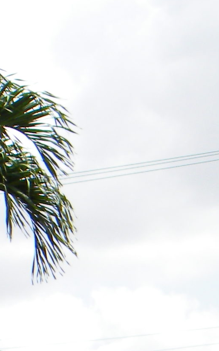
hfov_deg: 5.4
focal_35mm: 221
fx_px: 2110
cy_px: 537
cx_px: -540
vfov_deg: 9.2
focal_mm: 8.6
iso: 80
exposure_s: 1/606
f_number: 3.9
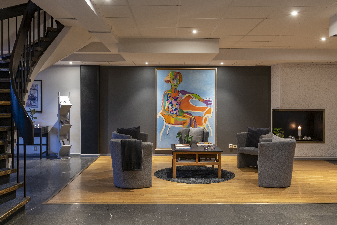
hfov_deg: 54.4
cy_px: 112
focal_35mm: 35
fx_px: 328
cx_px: 168
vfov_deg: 37.9
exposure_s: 2
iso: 400
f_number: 11
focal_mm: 35
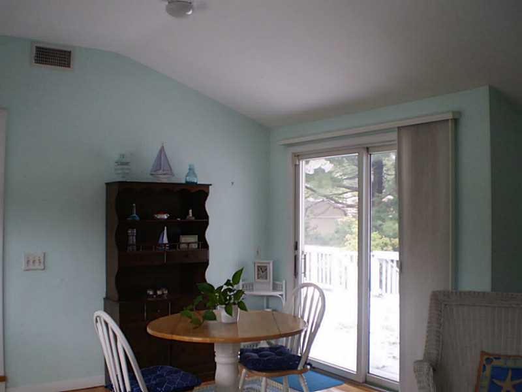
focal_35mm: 36
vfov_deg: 39.7
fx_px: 543
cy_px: 196
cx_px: 261
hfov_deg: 51.4
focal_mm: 6.3
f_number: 3.1
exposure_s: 1/30
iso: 80
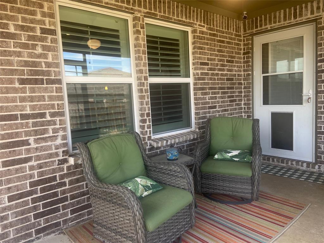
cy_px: 122
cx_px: 162
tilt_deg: -6.2
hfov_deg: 67.3
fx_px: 243
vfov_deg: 53.1
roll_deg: +2.9
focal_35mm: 26
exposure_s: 1/121
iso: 40
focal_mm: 4.25
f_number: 1.8
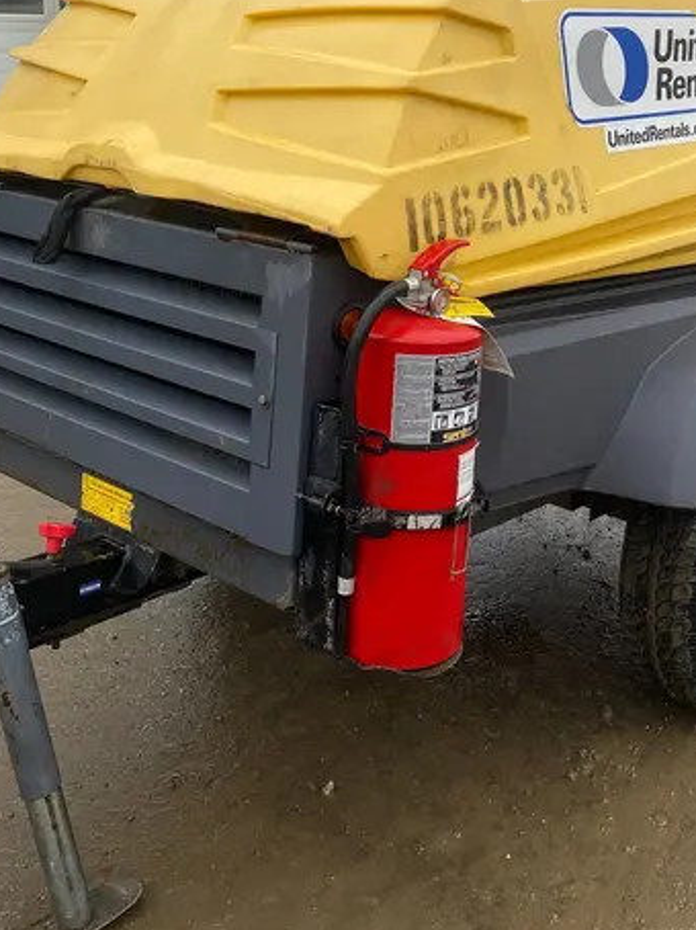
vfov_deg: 43.5
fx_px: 1127
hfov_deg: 33.4
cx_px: 553
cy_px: 245
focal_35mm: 42
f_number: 1.8
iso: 32
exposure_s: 1/604
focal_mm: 4.25
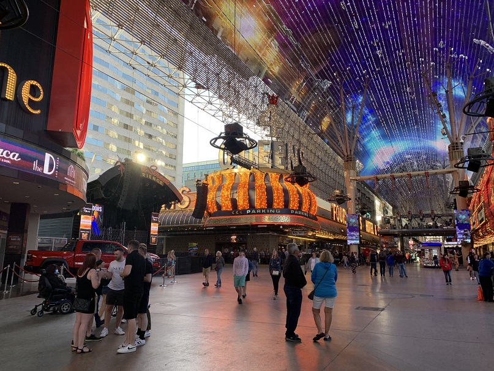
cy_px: 186
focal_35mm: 26
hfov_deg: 67.3
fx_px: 371
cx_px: 247
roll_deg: +1.4
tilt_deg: +14.1
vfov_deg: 53.1
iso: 25
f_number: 1.8
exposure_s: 1/222
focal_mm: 4.25
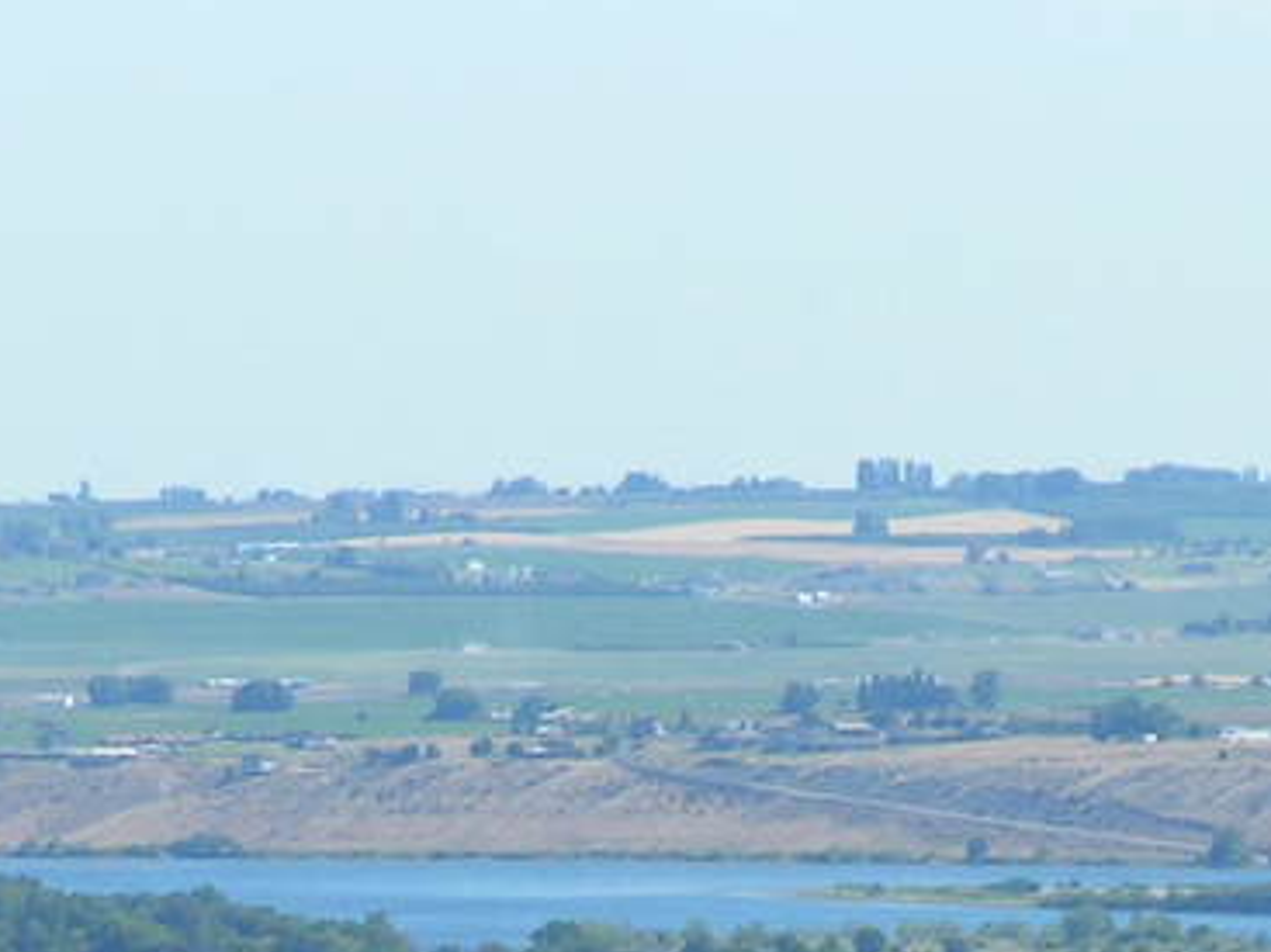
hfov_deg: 3.2
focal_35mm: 618
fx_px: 22684
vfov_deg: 2.4
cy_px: 1063
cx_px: 686
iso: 50
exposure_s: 1/400
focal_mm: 36.1
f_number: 5.6
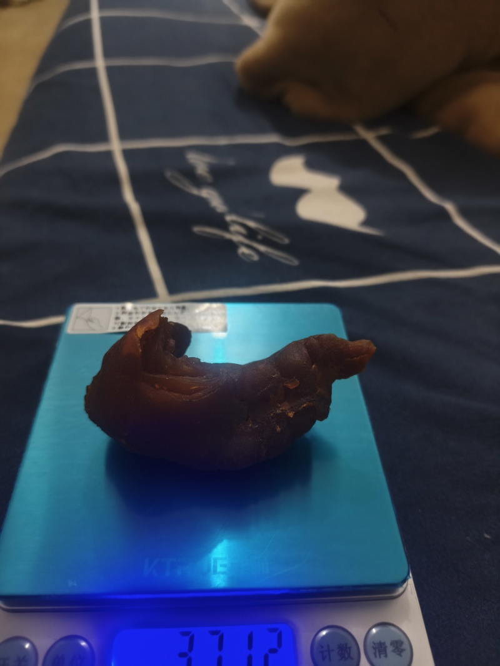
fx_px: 443
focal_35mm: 23
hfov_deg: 58.9
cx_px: 250
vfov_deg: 73.9
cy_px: 333
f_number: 1.88
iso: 1000
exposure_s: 1/20
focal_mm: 5.56
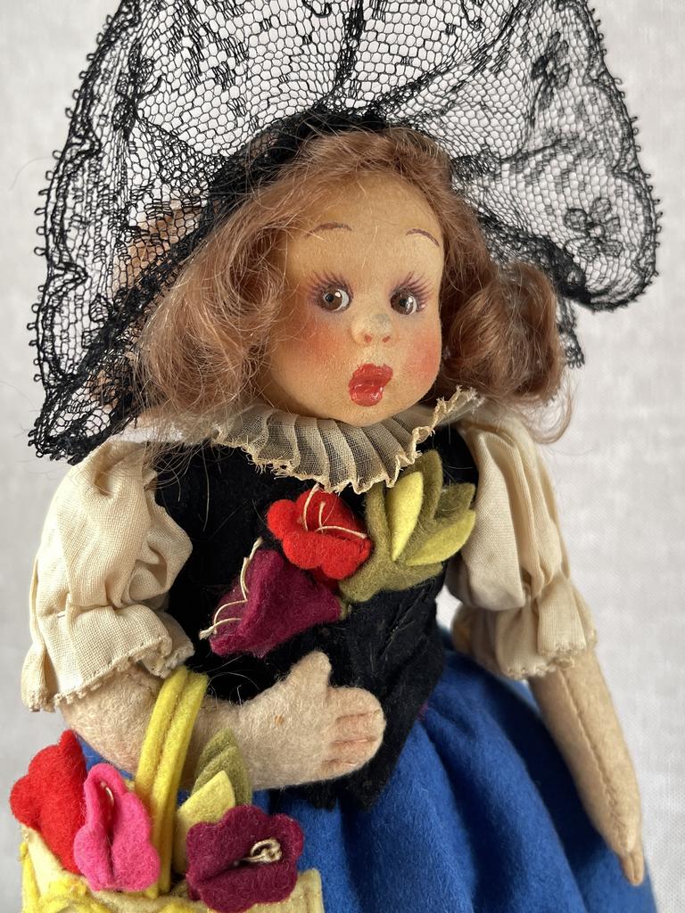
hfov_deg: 54.9
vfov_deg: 69.4
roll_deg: -0.2
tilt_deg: -2.9
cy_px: 456
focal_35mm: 25
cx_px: 342
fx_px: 660
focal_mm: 5.1
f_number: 1.6
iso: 125
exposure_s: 1/121
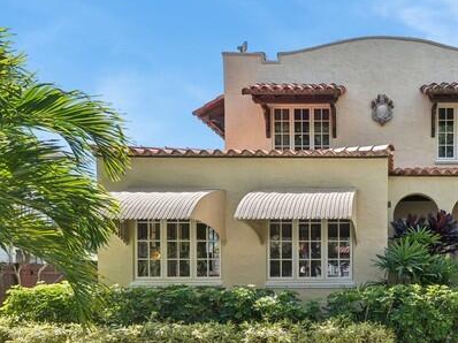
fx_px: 383
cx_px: 386
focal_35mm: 29
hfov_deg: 55.9
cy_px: 276
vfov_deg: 45.6
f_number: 11
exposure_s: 1/80
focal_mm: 15
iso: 100
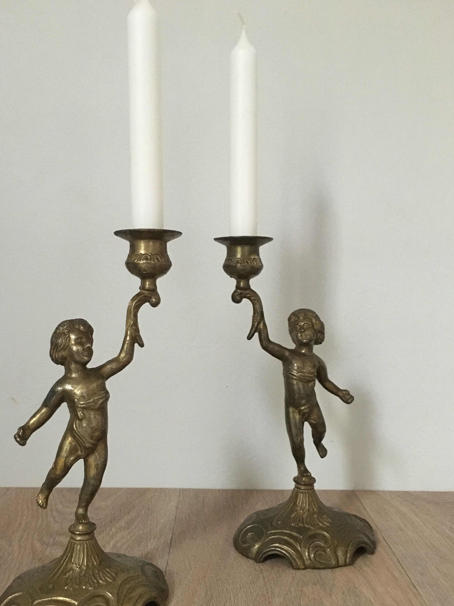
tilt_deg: -4.4
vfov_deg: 55.2
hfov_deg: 42.9
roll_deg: -0.2
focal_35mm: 33
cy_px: 334
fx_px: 577
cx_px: 199
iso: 320
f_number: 2.2
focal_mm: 4.15
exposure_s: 1/17
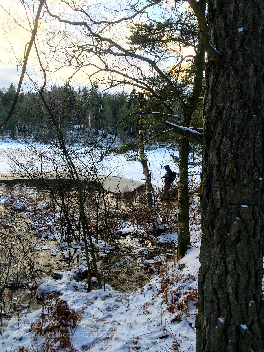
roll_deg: -1.7
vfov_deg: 61.7
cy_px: 176
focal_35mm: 29
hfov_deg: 48.2
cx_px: 132
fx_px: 295
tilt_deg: -6.0
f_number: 2.2
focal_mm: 4.15
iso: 32
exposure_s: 1/186
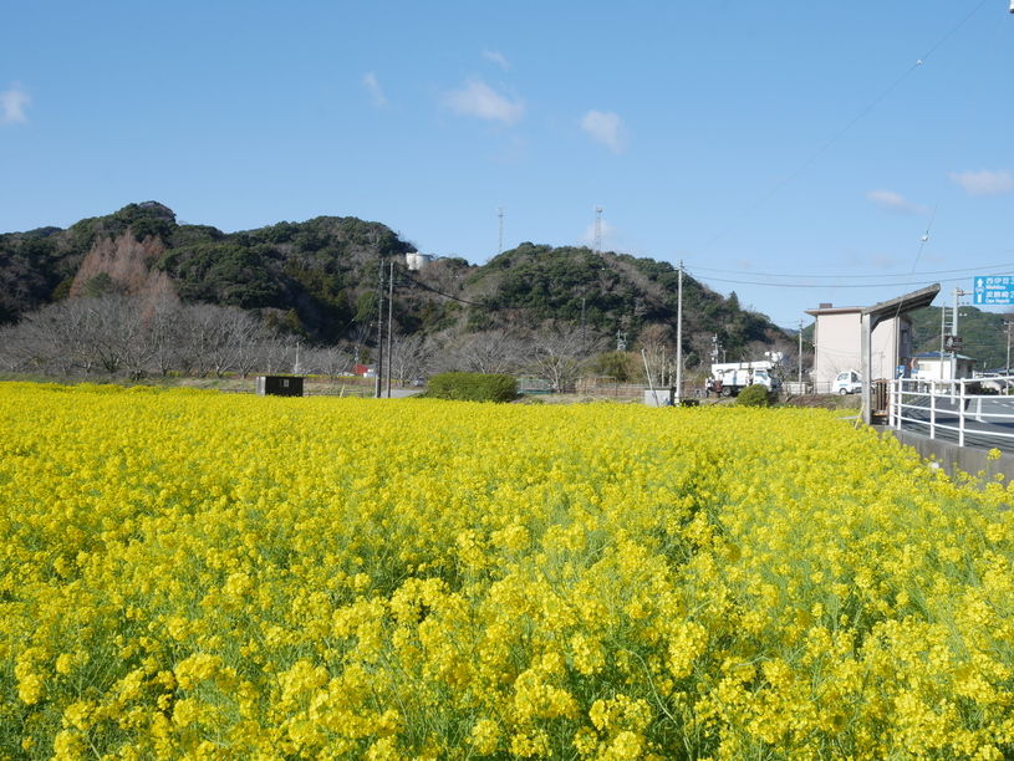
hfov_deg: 53.9
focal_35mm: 34
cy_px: 380
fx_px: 996
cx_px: 507
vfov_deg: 41.8
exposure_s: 1/400
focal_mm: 17
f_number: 8
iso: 200
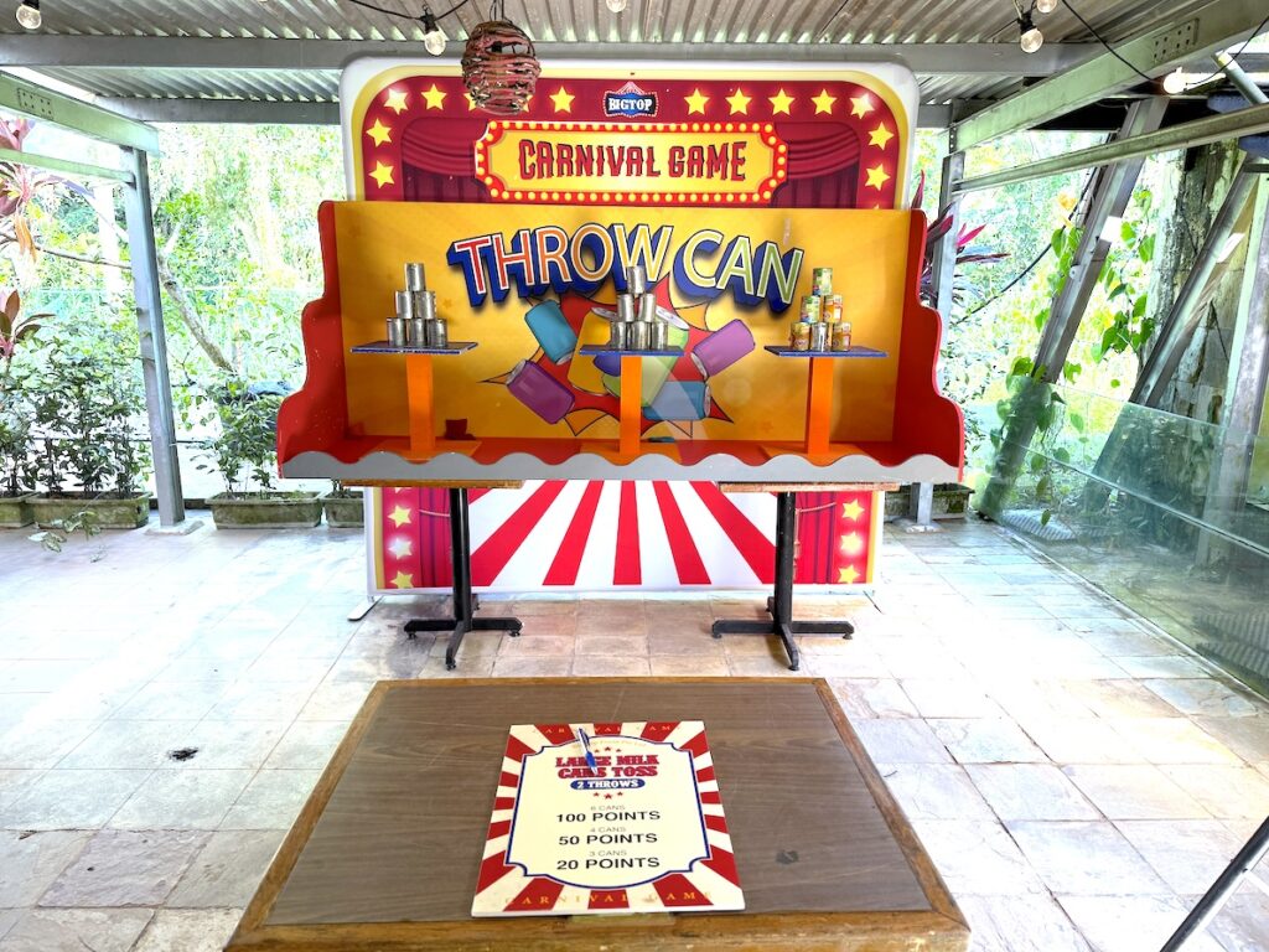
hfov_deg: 71.6
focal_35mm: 24
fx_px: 880
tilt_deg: -13.2
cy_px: 476
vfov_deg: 56.8
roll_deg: -0.1
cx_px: 634
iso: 80
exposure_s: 1/100
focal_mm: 6.76
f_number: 1.78
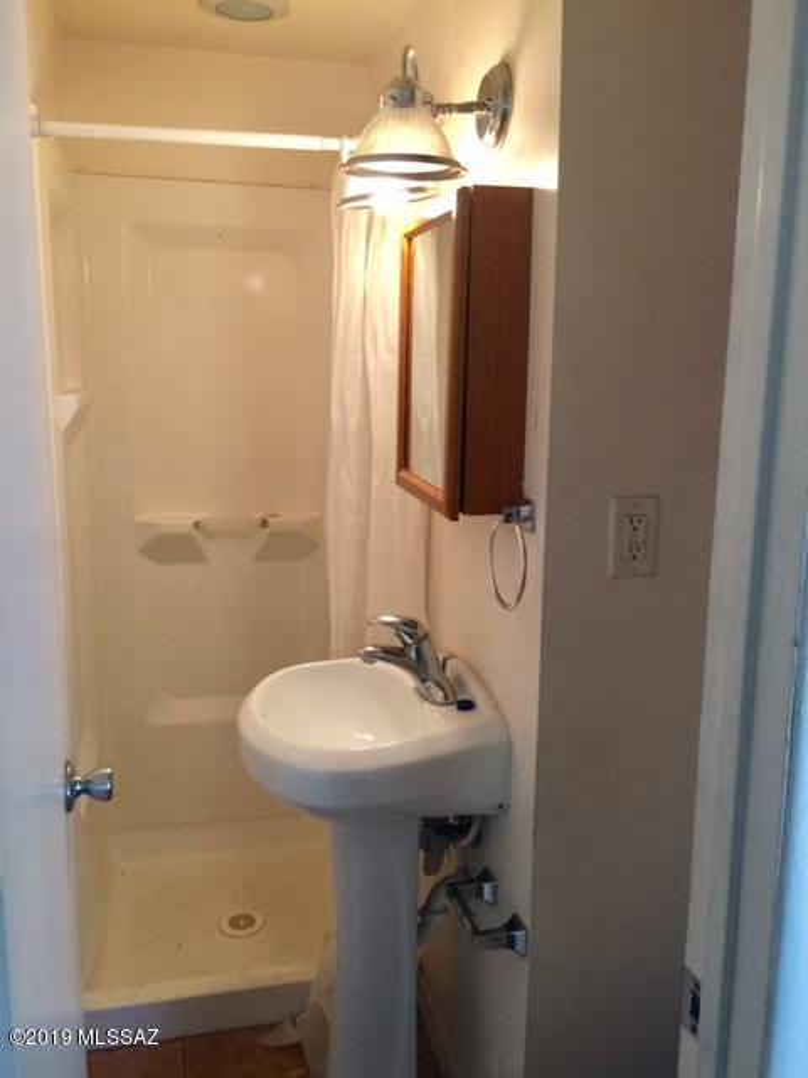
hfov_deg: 48.2
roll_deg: -0.2
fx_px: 903
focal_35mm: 29
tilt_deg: -9.9
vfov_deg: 61.7
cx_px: 404
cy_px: 539
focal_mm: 4.15
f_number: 2.2
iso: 100
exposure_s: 1/15
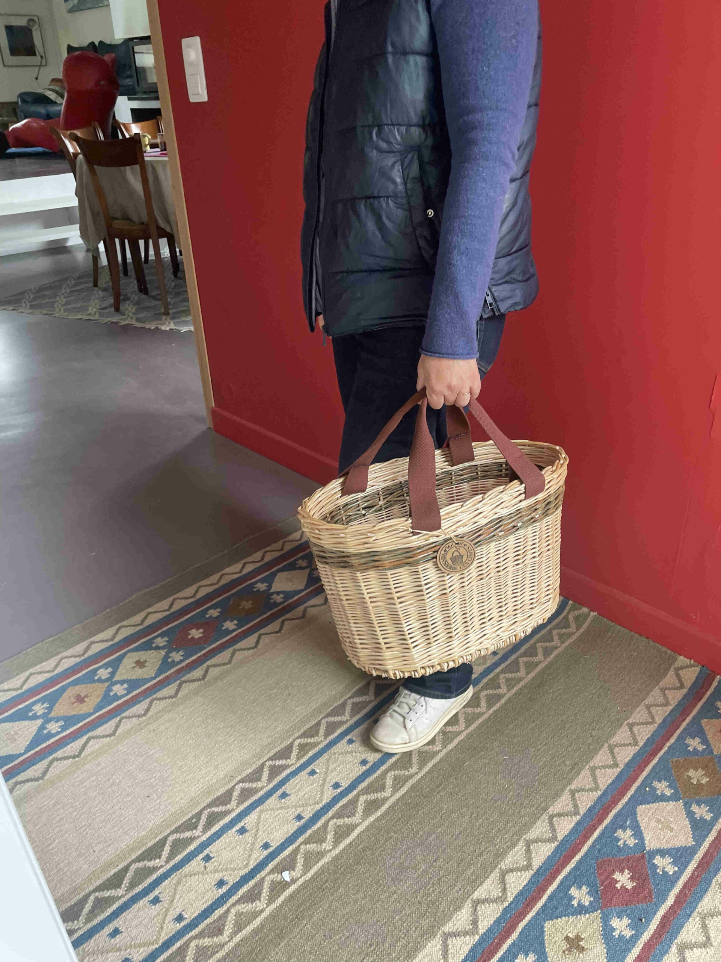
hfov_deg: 53.1
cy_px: 481
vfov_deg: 67.3
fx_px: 722
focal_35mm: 26
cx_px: 360
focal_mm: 4.2
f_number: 1.6
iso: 125
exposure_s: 1/121
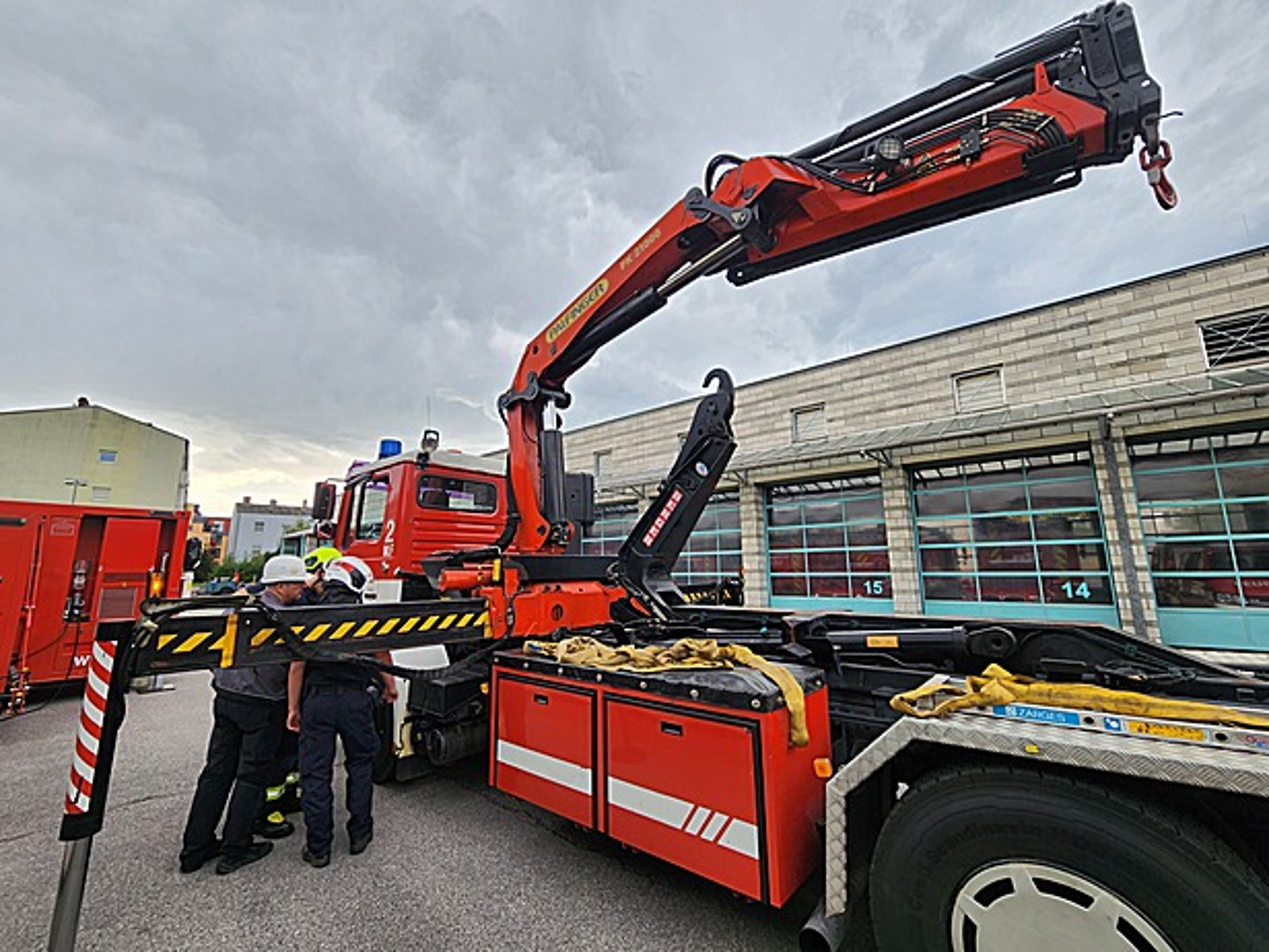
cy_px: 476
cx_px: 634
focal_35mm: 13
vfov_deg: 89.9
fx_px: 477
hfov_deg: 106.2
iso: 50
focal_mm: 2.2
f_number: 2.2
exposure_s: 1/169
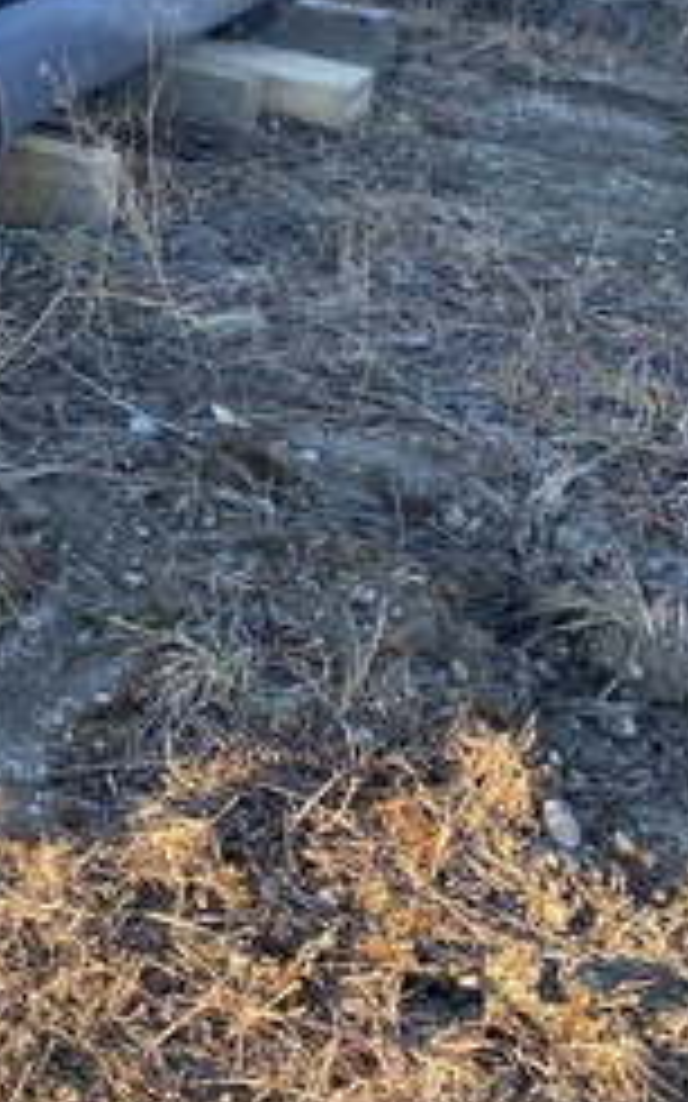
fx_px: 2401
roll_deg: -2.5
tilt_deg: -16.0
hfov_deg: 14.1
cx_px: -632
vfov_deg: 24.9
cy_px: 56
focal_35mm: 80
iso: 32
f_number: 1.8
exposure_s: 1/186
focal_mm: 4.25
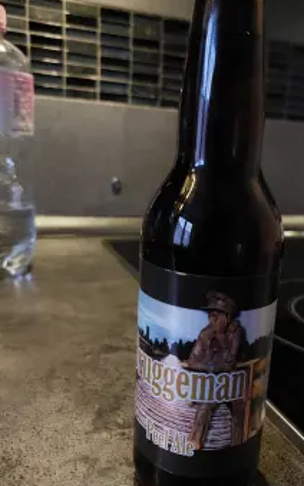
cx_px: 194
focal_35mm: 30
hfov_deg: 41.5
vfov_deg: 62.9
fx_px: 398
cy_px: 249
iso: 640
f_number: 1.8
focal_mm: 5.23
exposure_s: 1/25
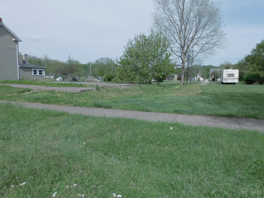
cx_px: 132
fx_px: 183
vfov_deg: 56.8
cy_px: 99
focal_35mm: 24
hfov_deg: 71.6
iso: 125
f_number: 3.3
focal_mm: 4.3
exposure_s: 1/1600
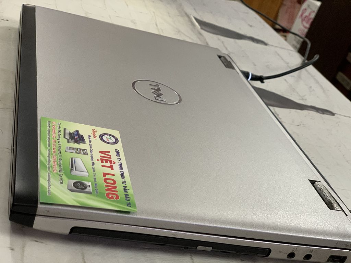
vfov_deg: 28.0
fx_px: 527
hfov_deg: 36.8
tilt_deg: -25.4
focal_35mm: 52
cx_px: 176
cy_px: 132
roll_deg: -22.0
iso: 200
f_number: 2.4
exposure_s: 1/50
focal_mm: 6
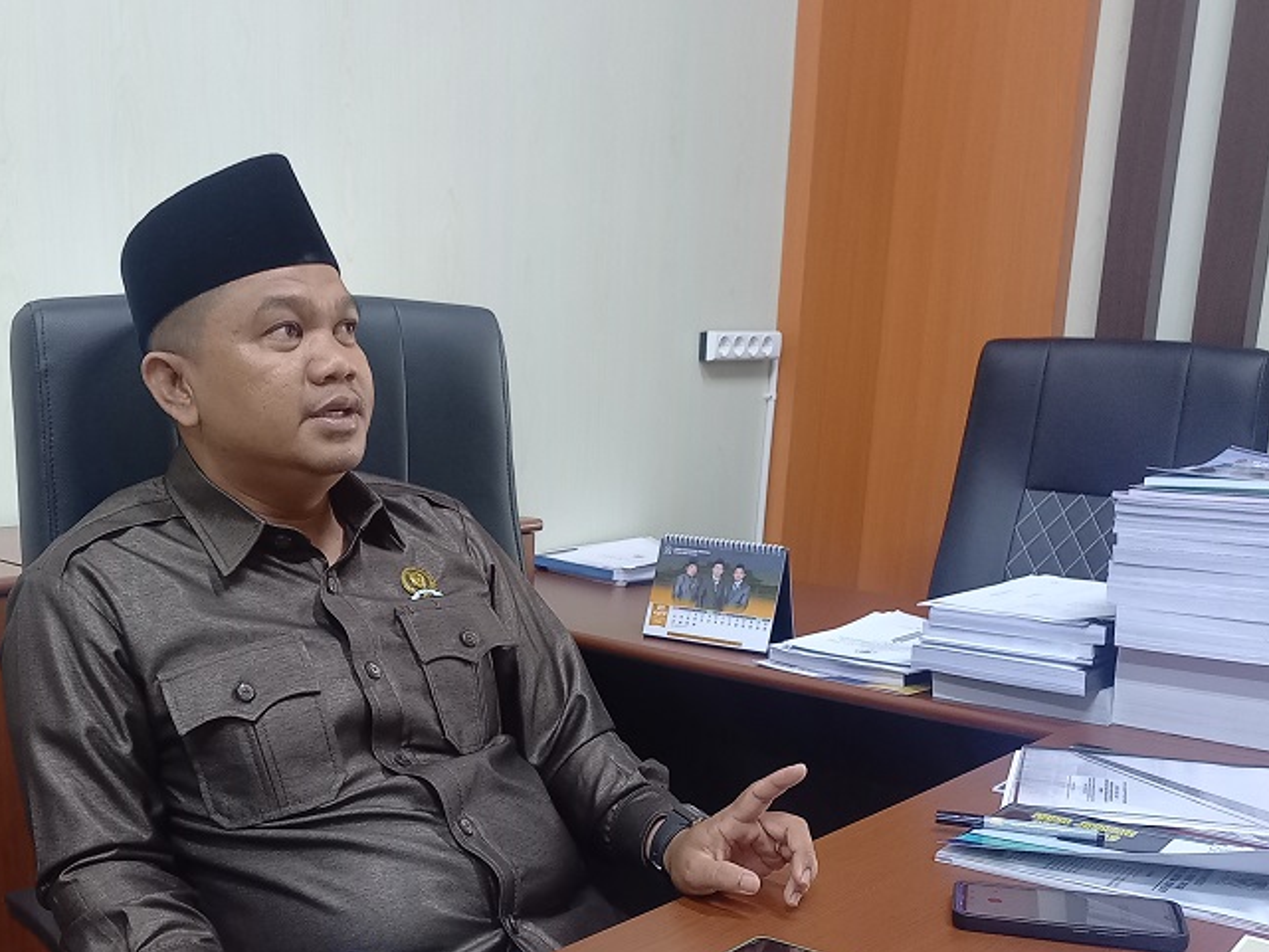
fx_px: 1430
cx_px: 457
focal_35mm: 39
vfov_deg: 36.3
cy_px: 663
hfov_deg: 47.3
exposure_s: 1/25
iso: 500
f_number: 1.8
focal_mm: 4.65
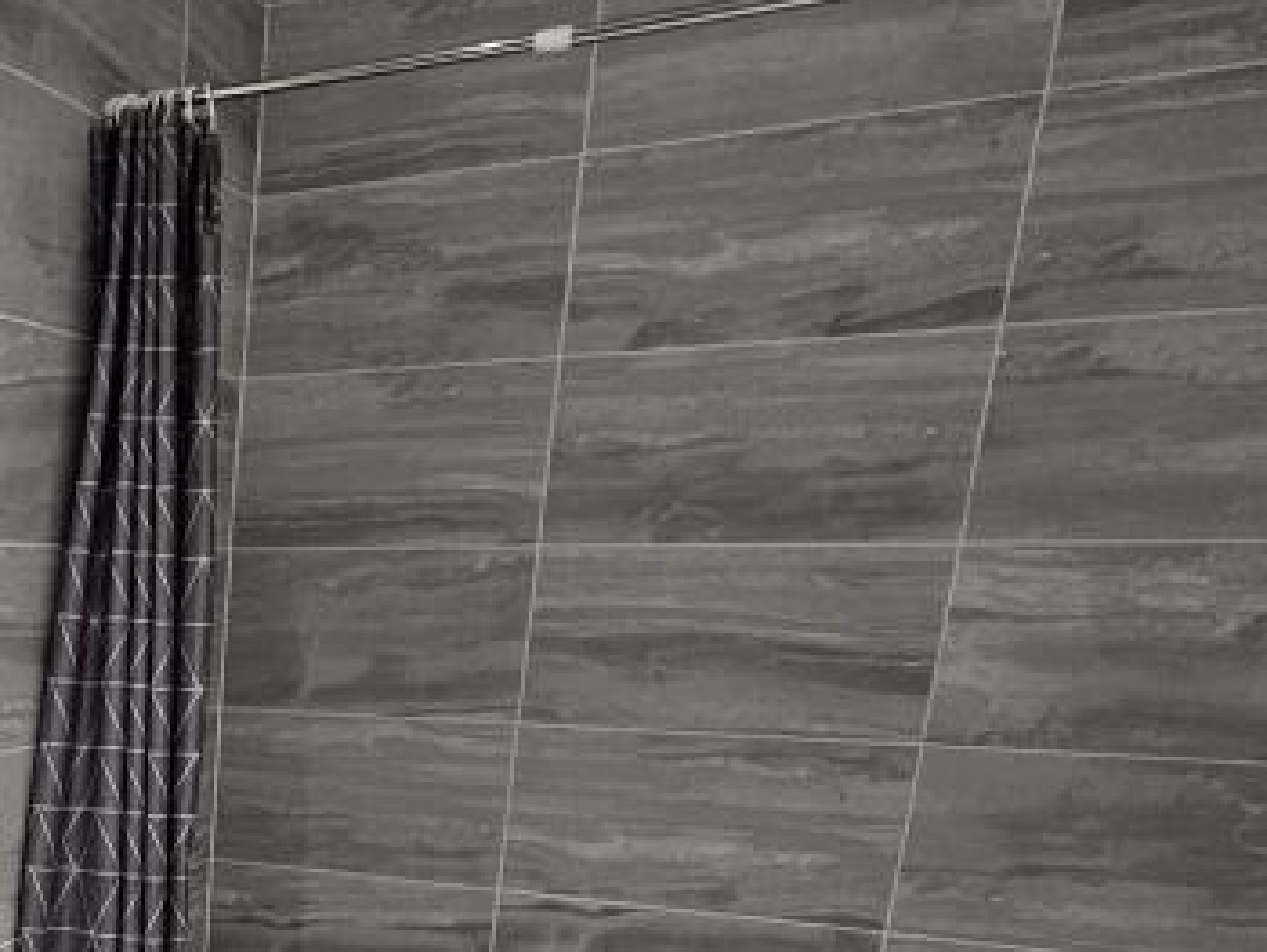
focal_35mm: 38
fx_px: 1392
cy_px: 1017
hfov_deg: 40.6
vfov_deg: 33.5
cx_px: -87
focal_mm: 2.2
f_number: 2.2
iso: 320
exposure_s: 1/33
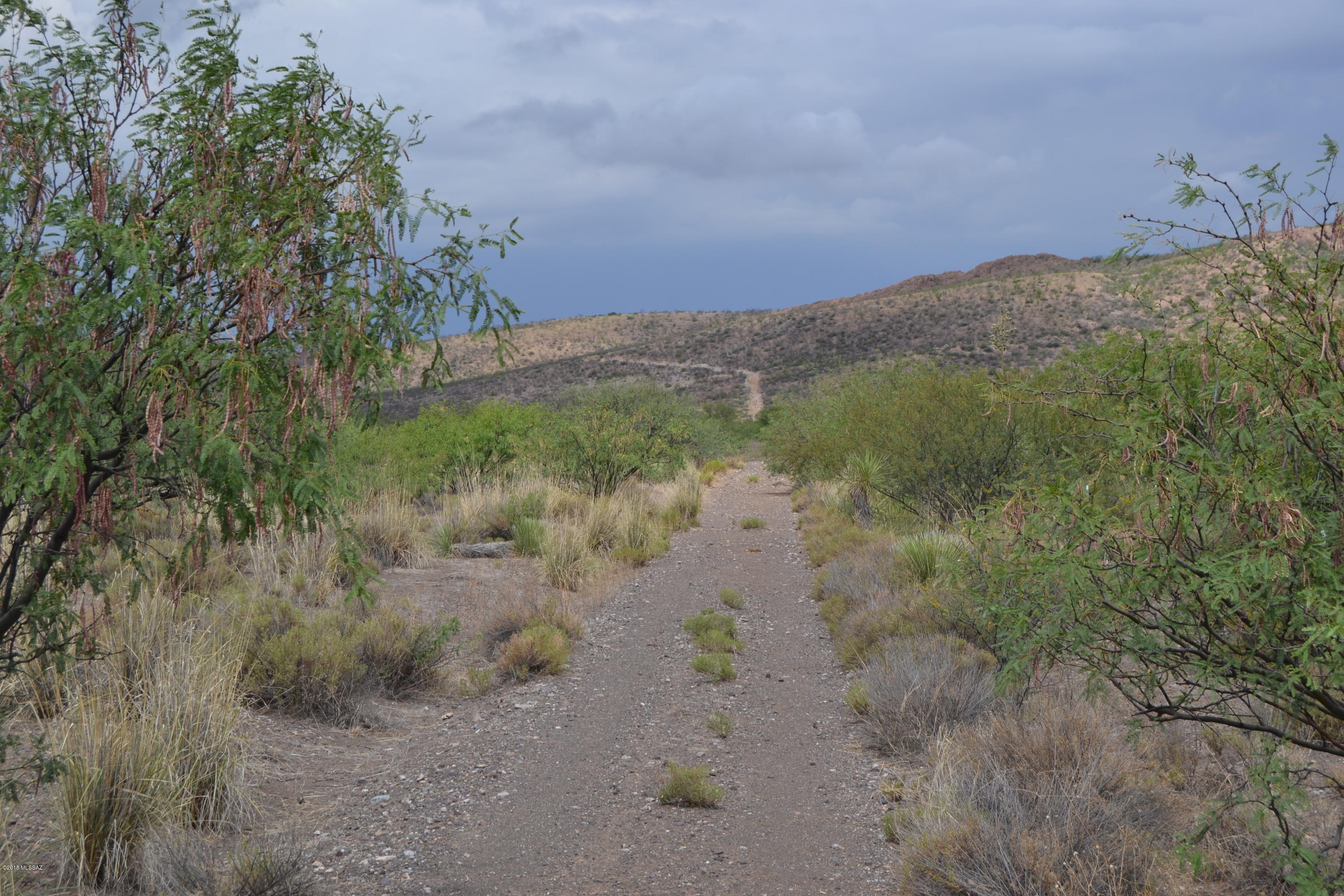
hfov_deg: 33.4
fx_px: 2240
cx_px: 672
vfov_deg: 22.6
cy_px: 448
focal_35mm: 60
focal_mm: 40
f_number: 8
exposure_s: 1/250
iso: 100
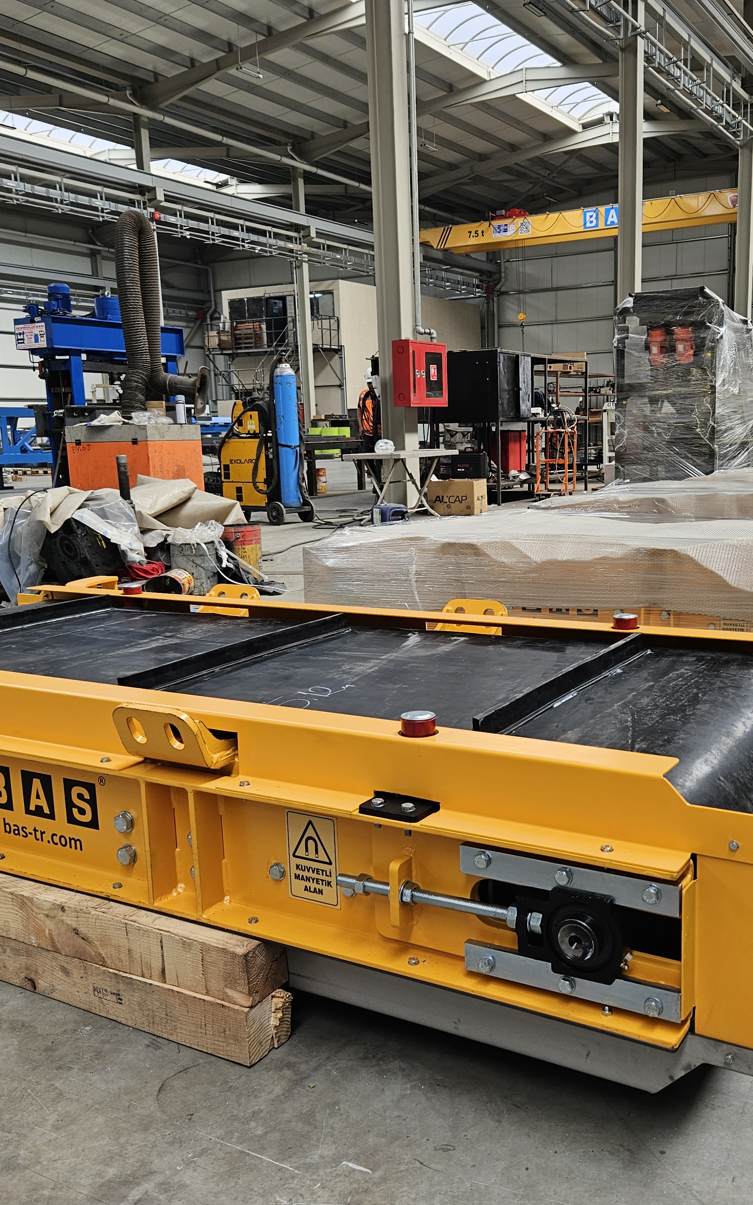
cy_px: 611
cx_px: 448
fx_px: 1083
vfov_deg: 58.1
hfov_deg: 38.2
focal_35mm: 33
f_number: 1.8
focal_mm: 5.4
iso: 40
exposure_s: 1/180
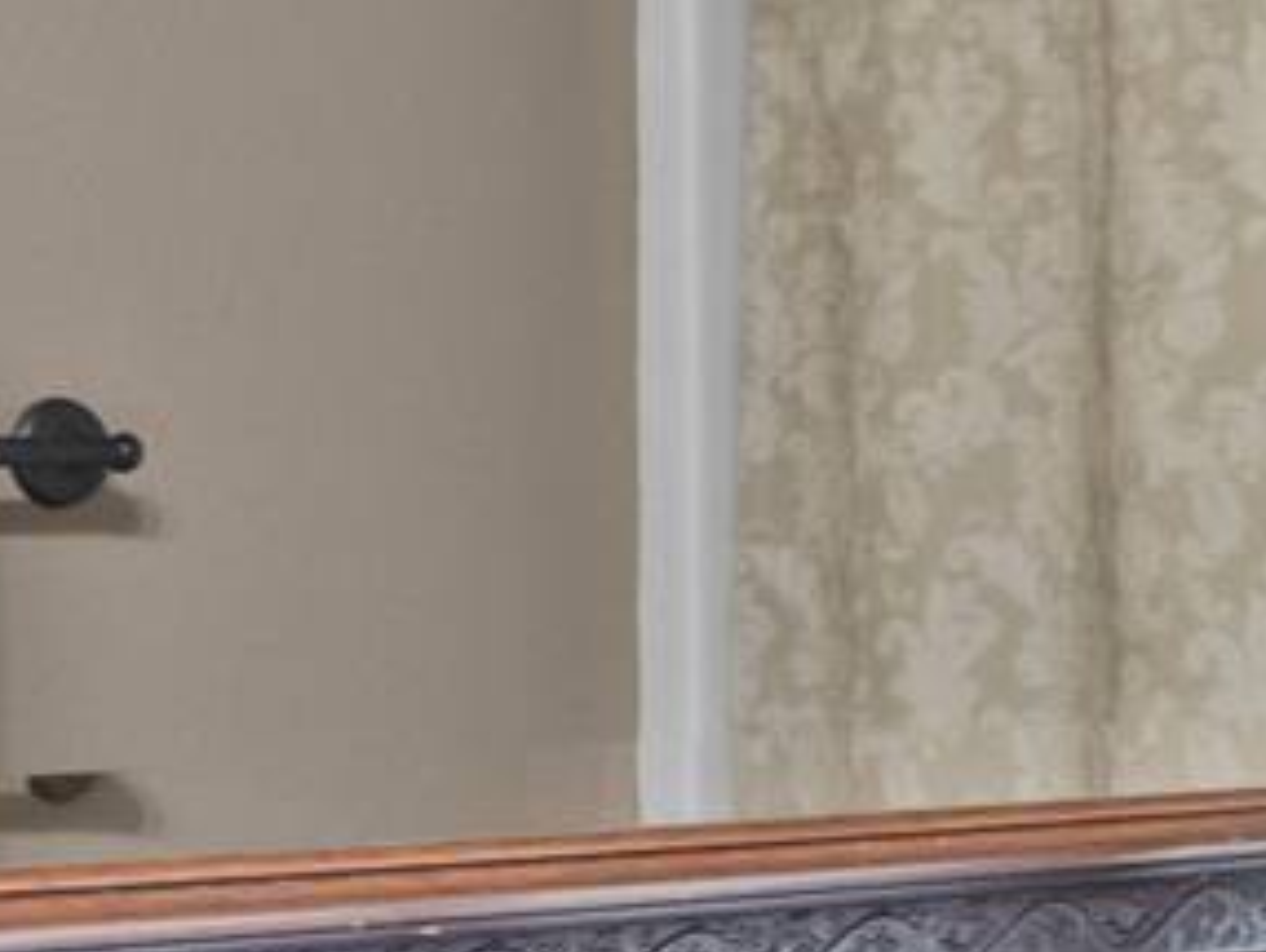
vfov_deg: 11.8
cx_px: 1669
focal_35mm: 126
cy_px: 631
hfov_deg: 14.9
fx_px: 4612
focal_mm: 10
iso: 400
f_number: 7.1
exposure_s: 1/3
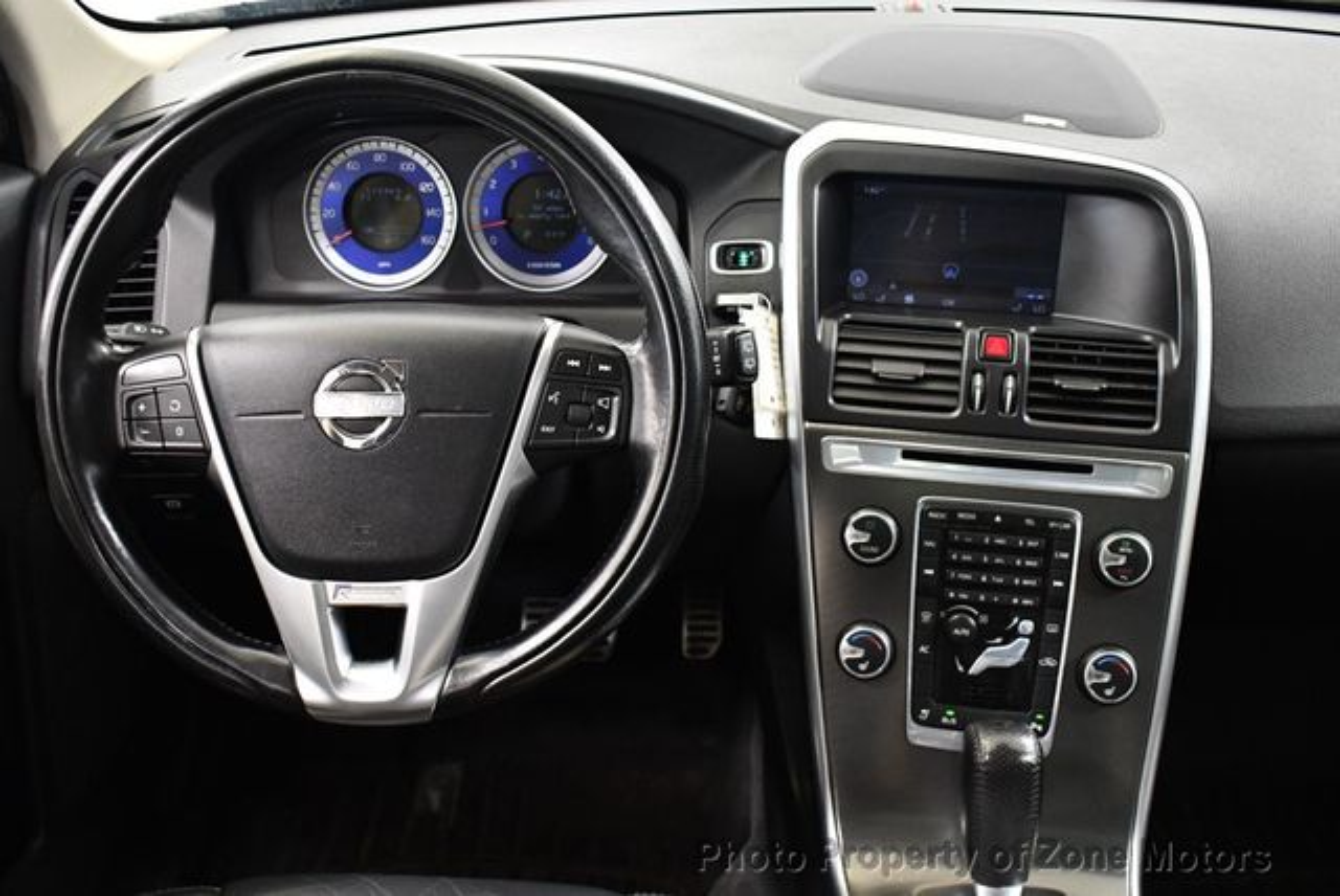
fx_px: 1341
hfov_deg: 53.1
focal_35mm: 36
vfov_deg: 36.9
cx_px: 670
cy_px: 448
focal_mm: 18
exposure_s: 1/60
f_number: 3.5
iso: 3200
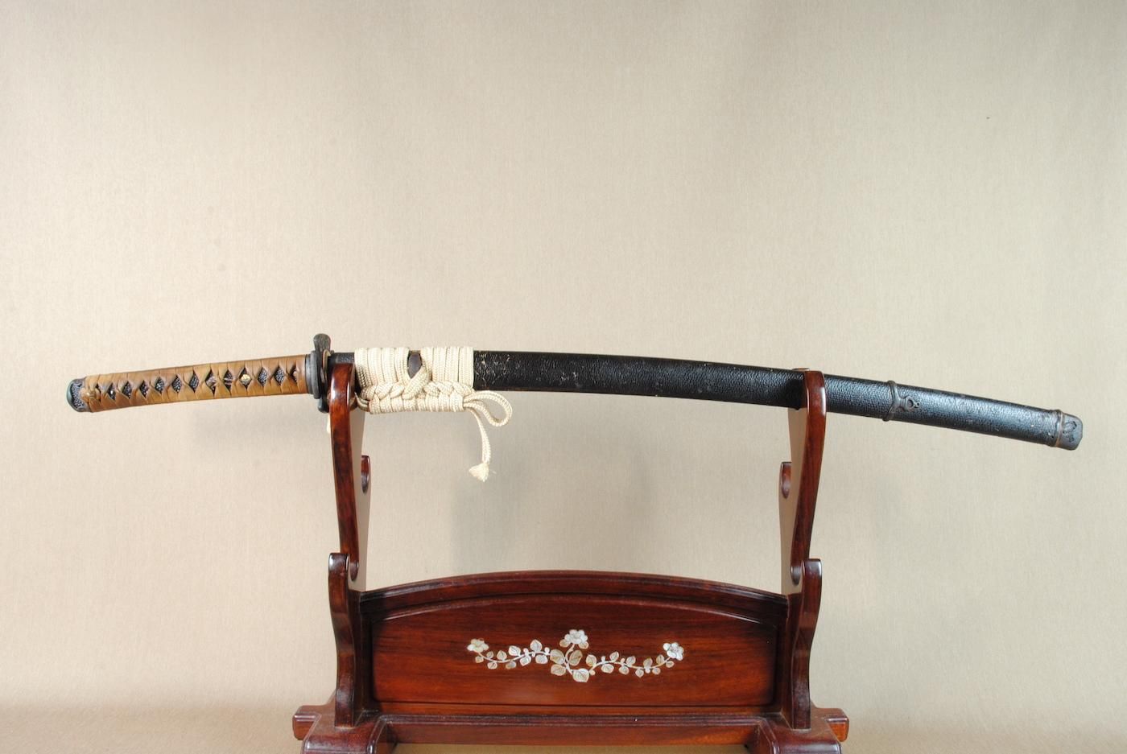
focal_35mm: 30
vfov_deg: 43.7
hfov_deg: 61.9
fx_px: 940
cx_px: 564
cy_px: 377
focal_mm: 20
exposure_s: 1/2
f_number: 11
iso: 400
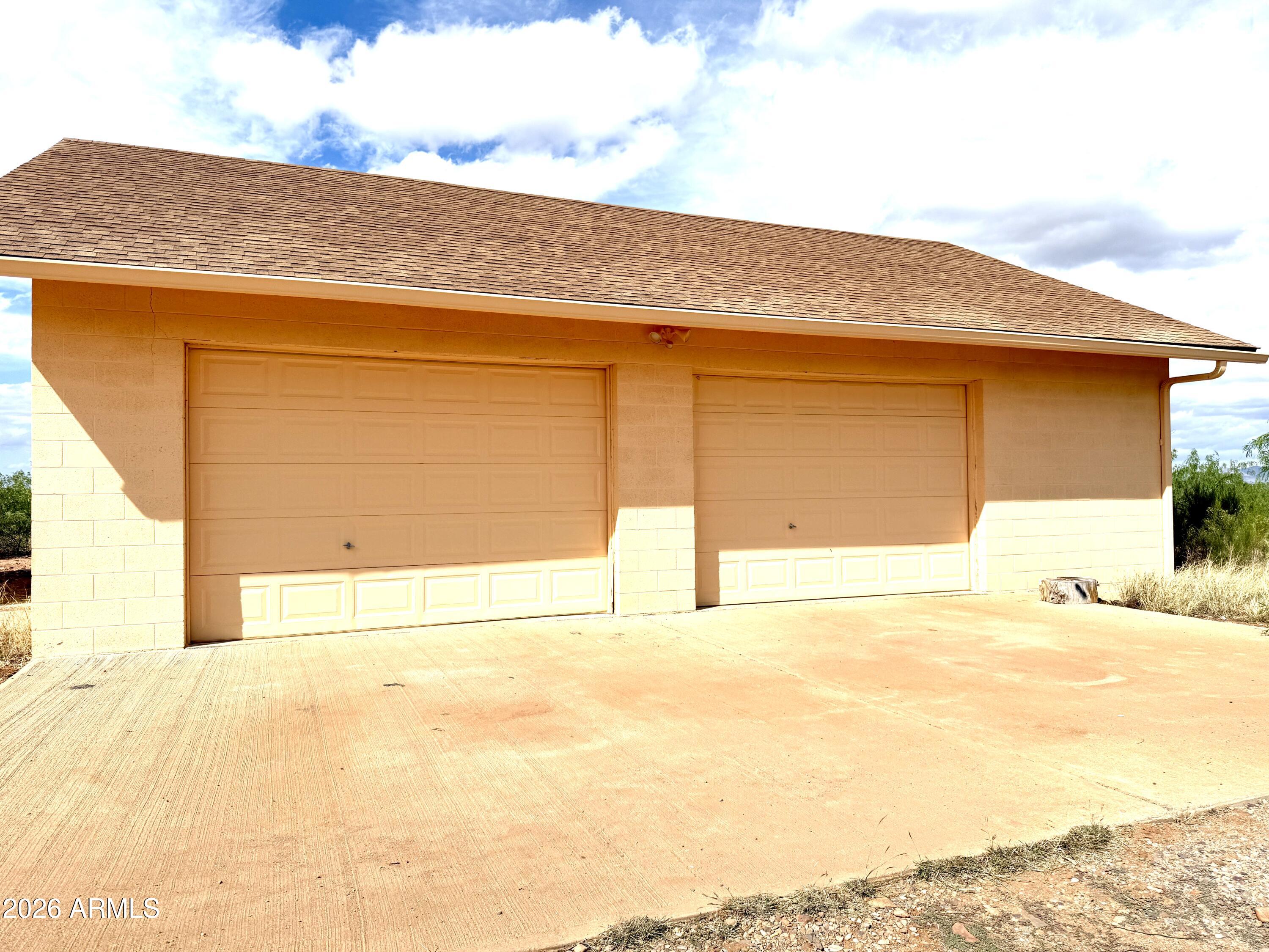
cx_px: 634
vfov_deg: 56.8
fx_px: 880
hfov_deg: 71.6
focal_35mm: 24
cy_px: 476
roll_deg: +0.1
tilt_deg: +0.4
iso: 80
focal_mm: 6.76
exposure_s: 1/11905
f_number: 1.78
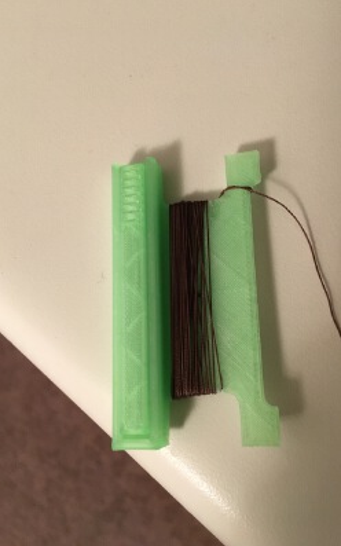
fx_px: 461
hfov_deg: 40.6
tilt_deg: -76.3
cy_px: 272
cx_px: 184
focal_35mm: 31
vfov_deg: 61.2
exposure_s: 1/15
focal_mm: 4.15
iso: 250
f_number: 2.2
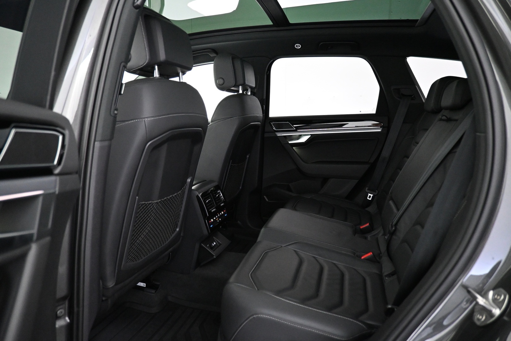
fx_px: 341
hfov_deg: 73.7
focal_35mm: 24
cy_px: 170
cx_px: 256
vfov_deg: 53.1
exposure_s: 1/40
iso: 4000
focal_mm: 16
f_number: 3.5
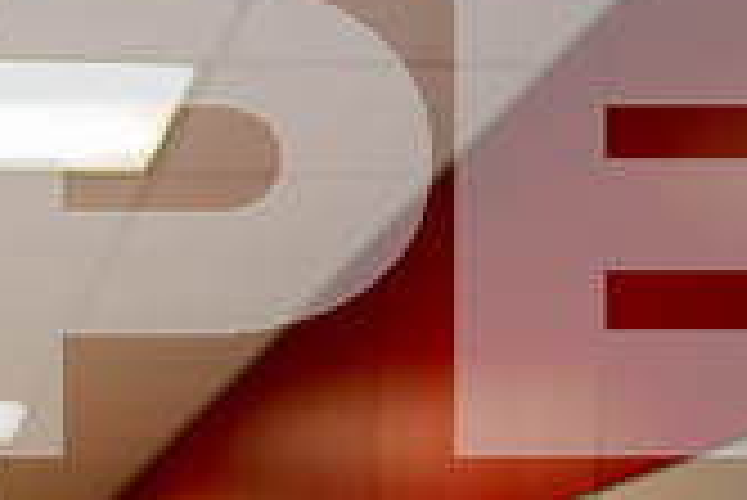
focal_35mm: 84
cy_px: 768
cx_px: -158
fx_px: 1744
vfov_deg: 15.0
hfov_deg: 22.2
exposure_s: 1/125
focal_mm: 24
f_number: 1.4
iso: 40
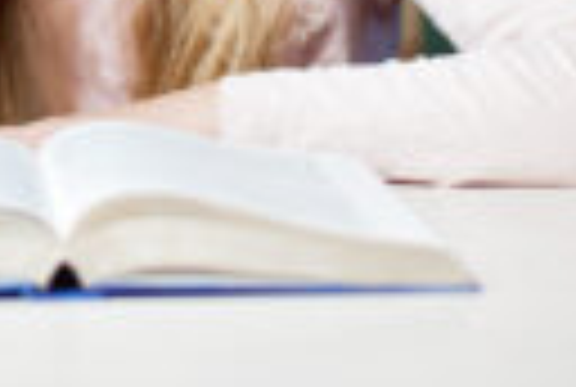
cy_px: -166
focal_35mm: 152
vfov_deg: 8.9
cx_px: 140
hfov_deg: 13.4
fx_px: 2438
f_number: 2.2
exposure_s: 1/200
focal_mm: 50
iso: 100
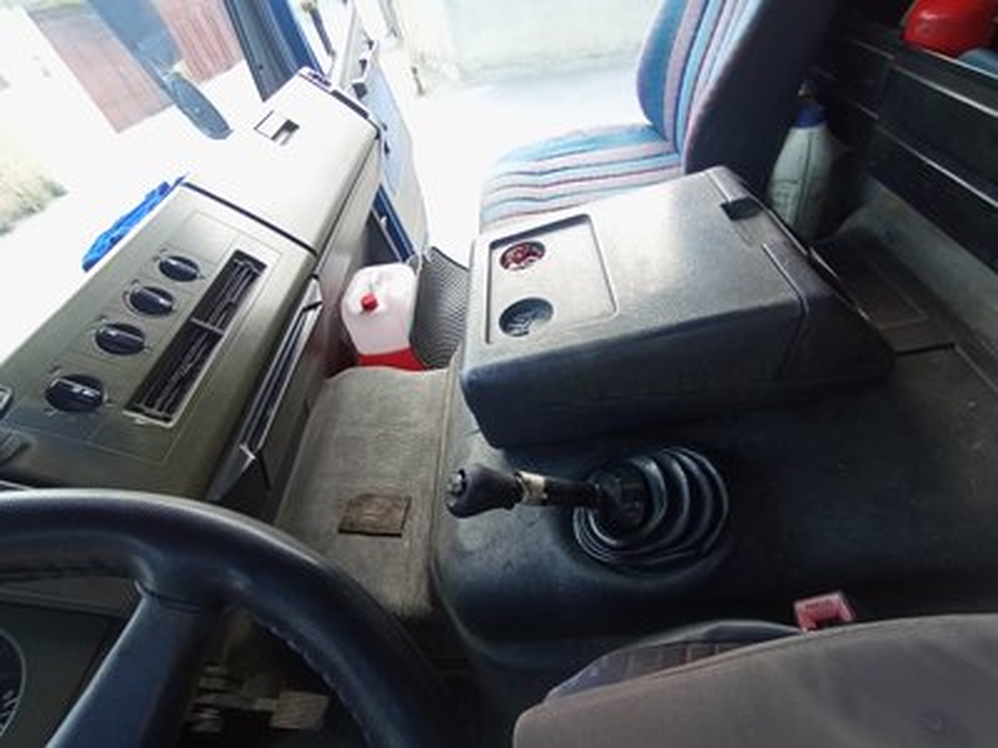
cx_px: 499
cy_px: 374
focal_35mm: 16
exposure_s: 1/102
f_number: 2.2
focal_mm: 1.65
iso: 53
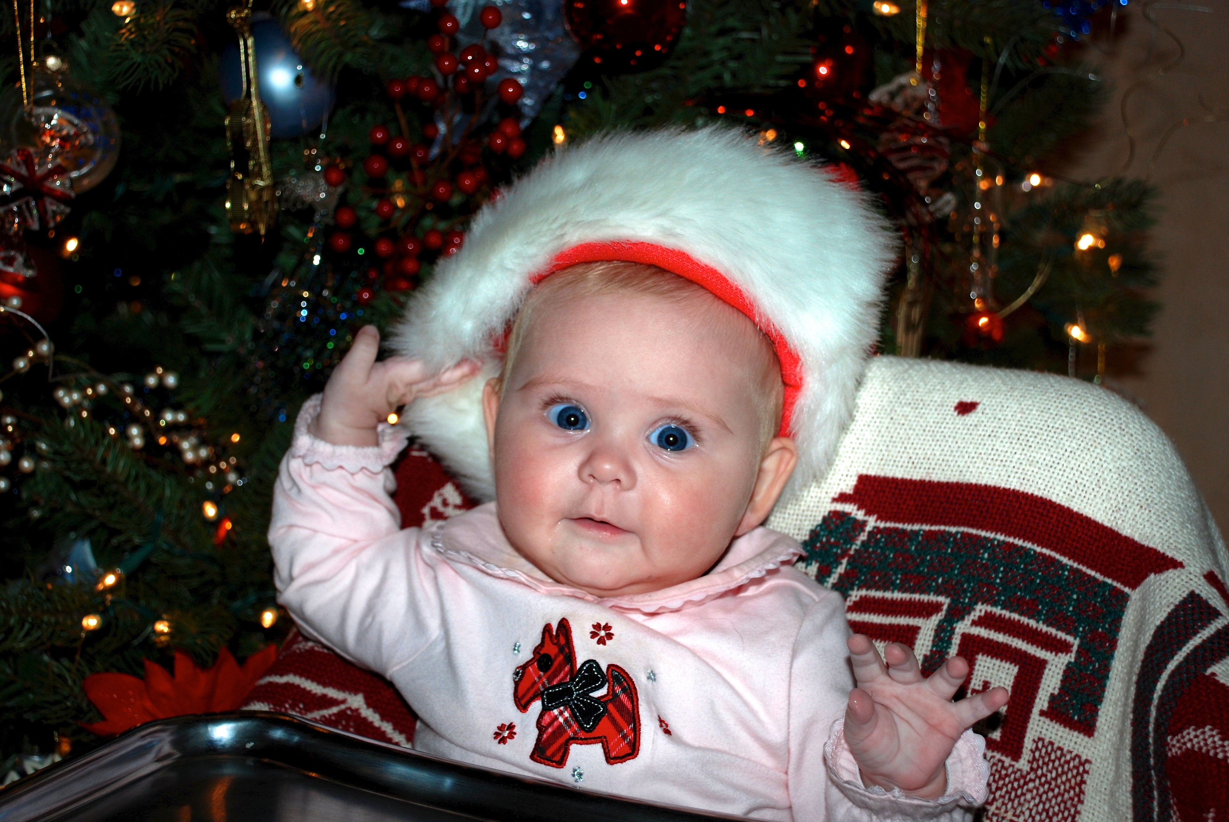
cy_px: 411
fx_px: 2051
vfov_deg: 22.7
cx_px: 614
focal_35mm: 60
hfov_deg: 33.4
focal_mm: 40
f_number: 4.5
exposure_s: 1/60
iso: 200
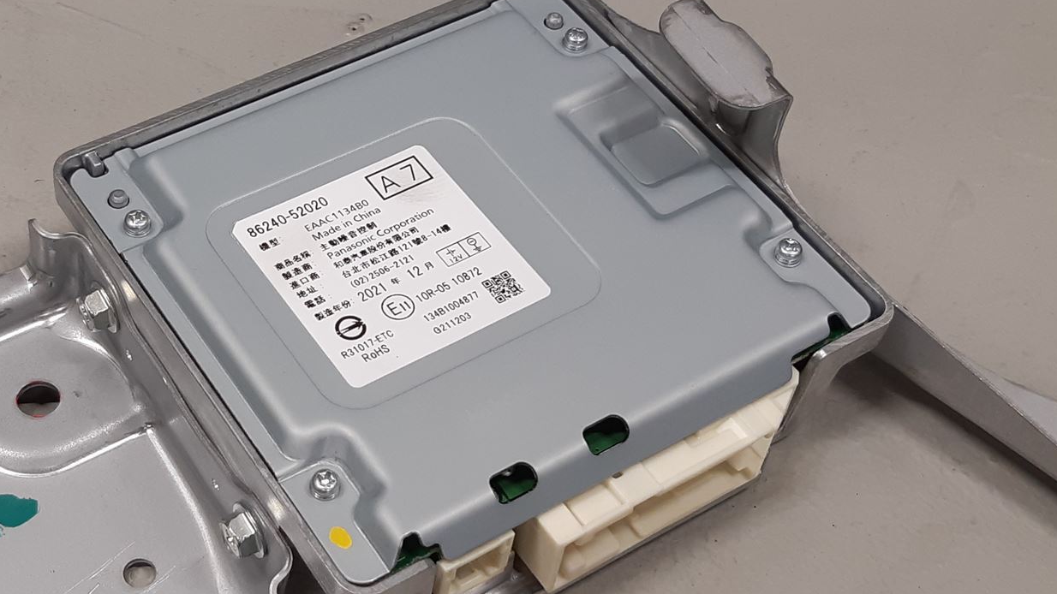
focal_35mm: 47
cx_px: 355
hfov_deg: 43.1
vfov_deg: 25.4
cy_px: 294
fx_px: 1317
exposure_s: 1/50
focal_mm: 3.93
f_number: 1.7
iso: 80
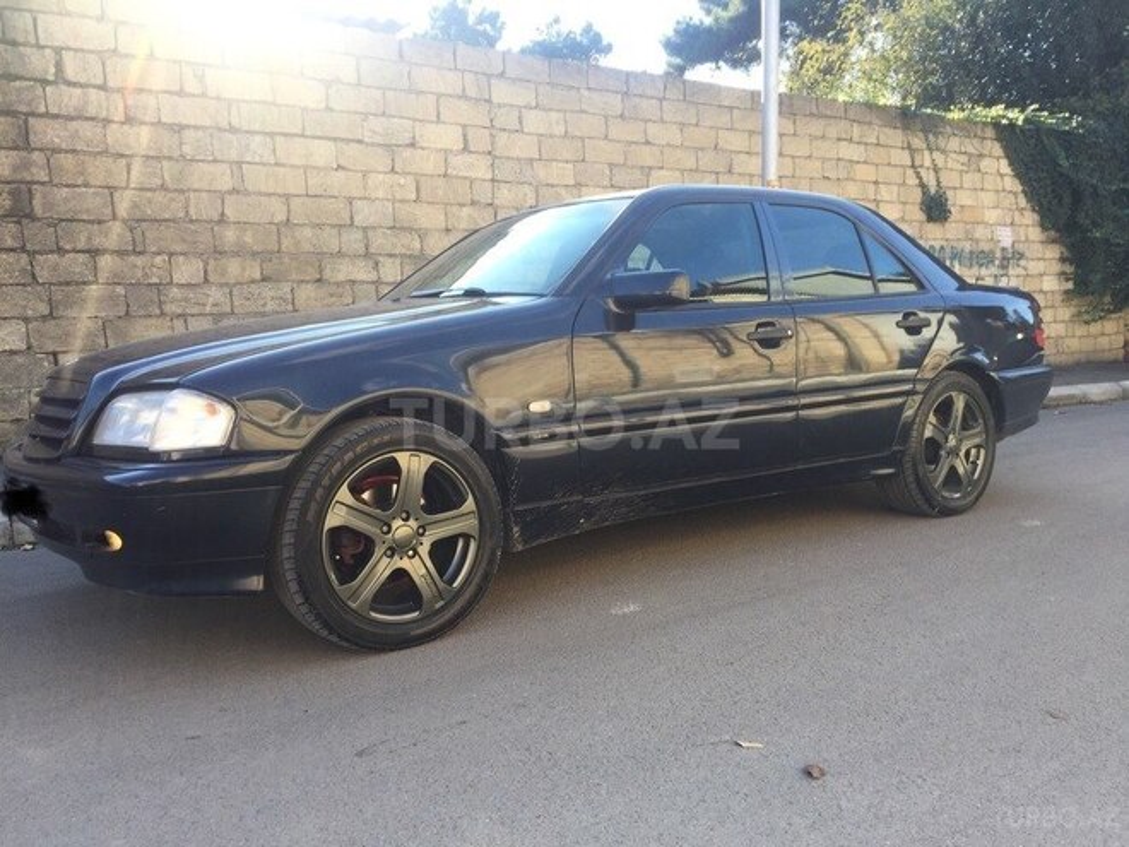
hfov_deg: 61.7
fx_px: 946
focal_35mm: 29
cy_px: 424
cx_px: 564
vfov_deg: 48.2
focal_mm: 4.15
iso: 32
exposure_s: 1/359
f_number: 2.2
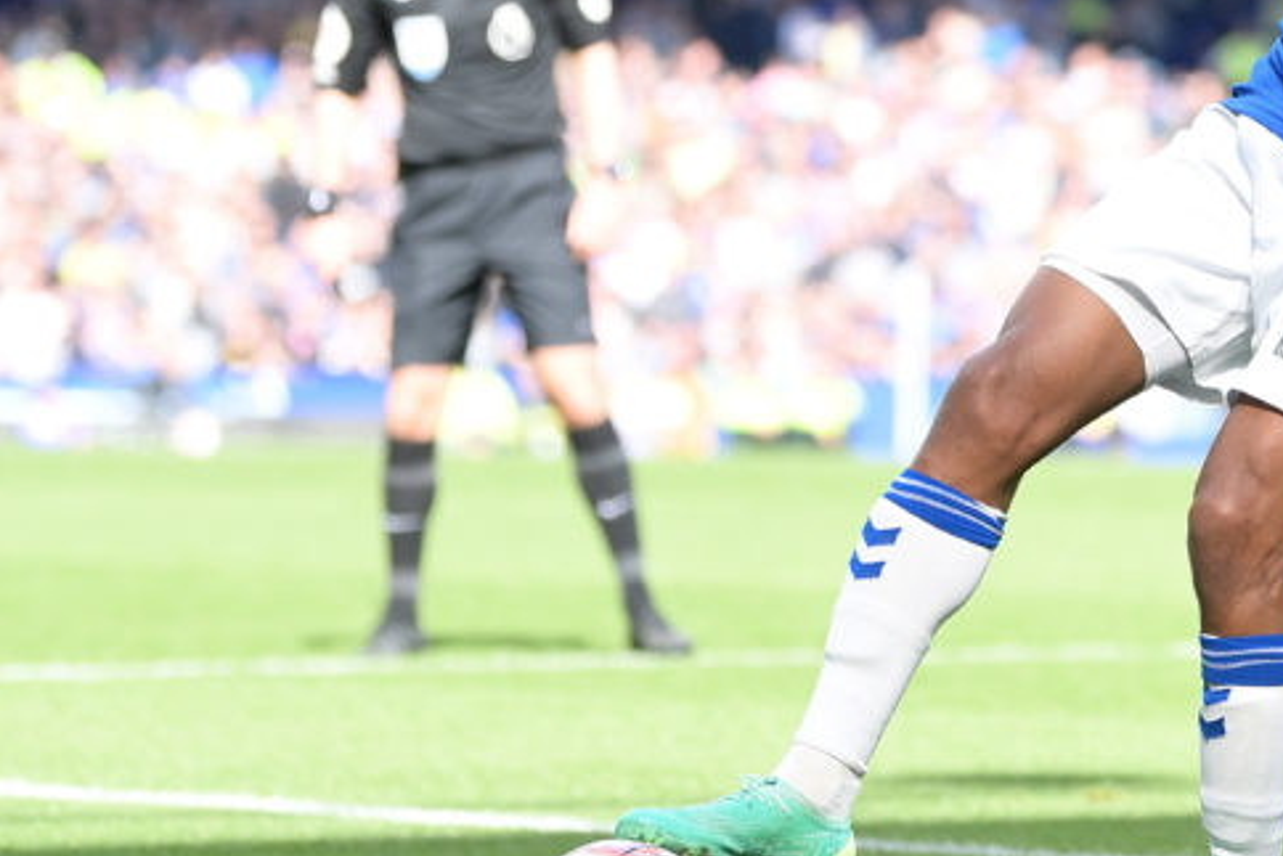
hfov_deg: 6.4
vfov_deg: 4.3
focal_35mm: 322
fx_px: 11478
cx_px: 1503
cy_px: 265
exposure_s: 1/2000
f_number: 2.8
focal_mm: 130
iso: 500
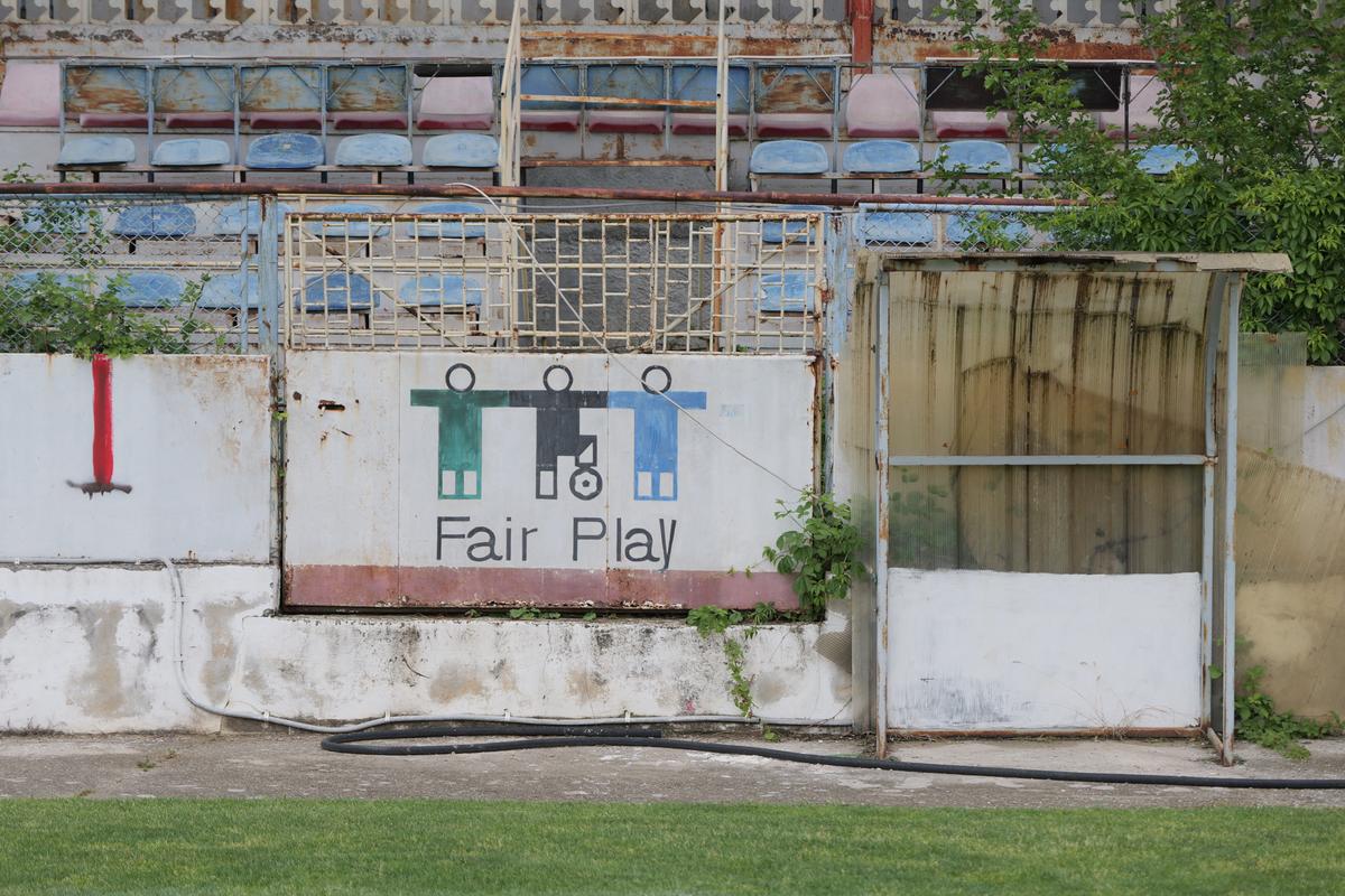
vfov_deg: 13.0
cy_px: 448
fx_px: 3923
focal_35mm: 105
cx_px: 672
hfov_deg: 19.5
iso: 160
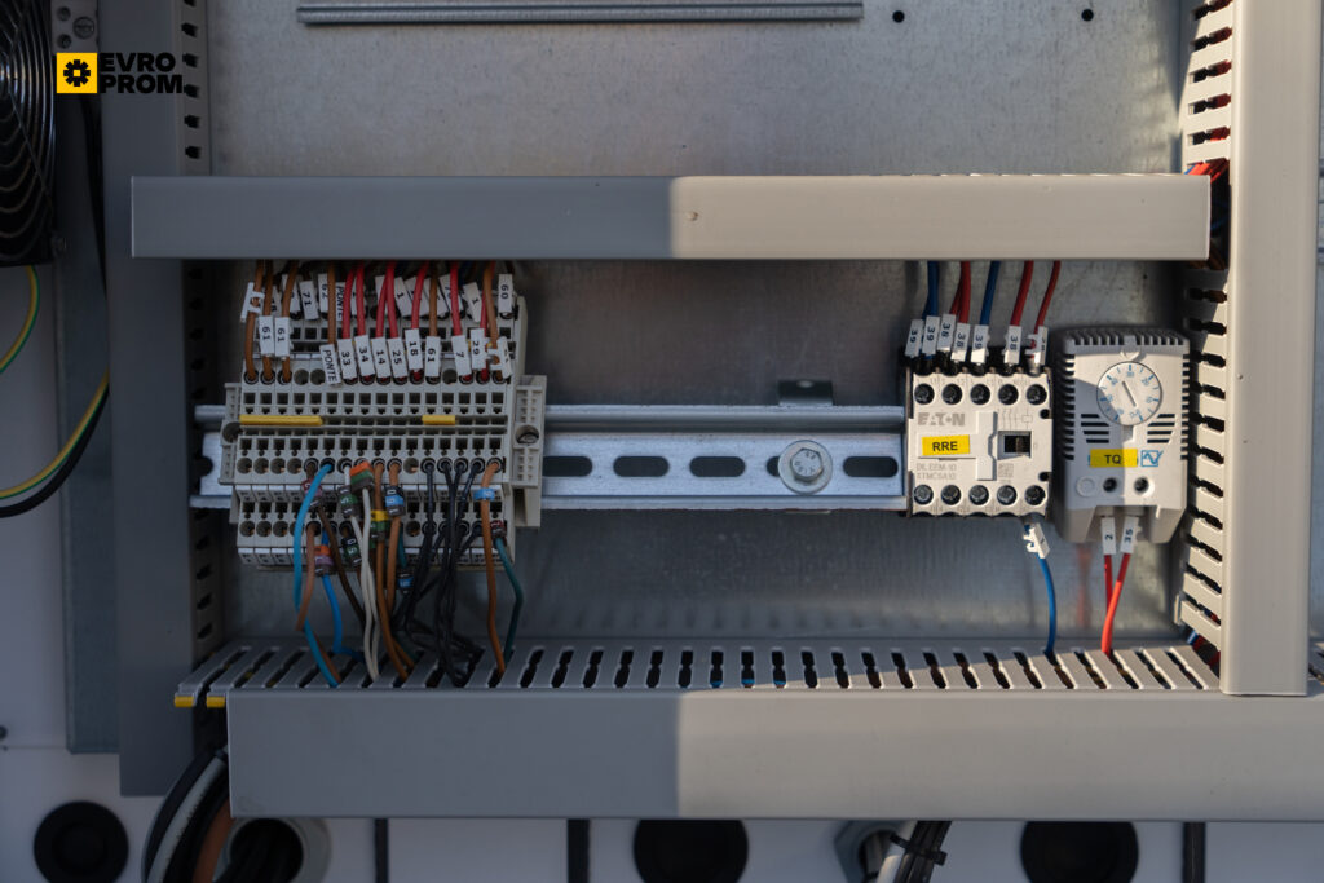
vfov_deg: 24.2
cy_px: 442
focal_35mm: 56
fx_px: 2060
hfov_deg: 35.6
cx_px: 662
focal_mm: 56
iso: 100
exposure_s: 1/320
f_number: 5.6
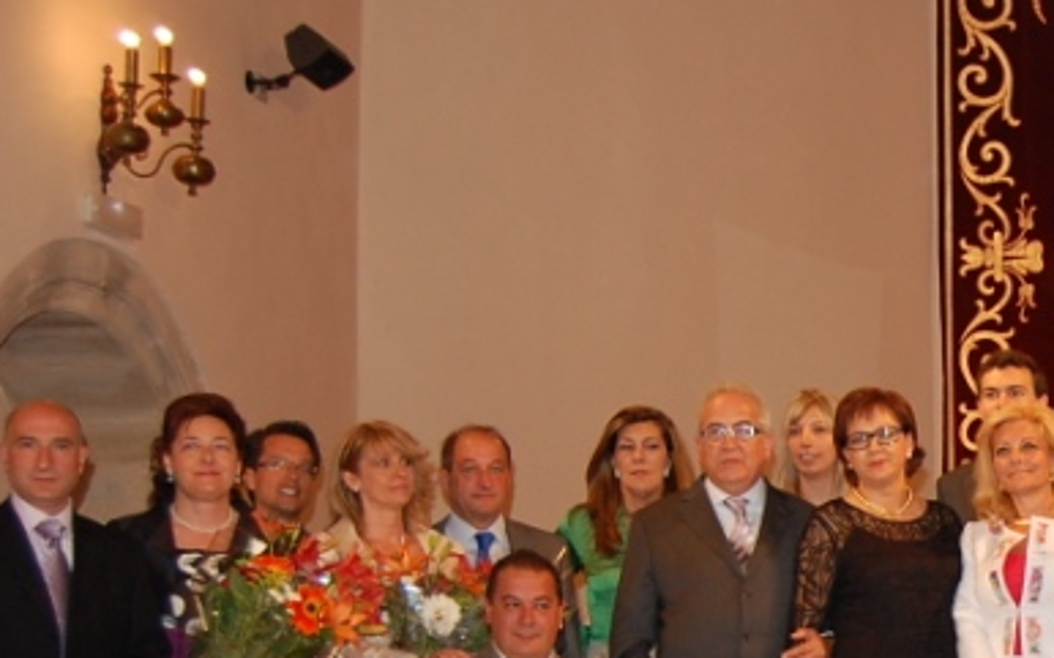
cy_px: 728
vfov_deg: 14.3
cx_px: 1316
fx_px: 2556
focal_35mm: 89
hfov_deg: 21.4
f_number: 3.8
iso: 400
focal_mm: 22
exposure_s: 1/60
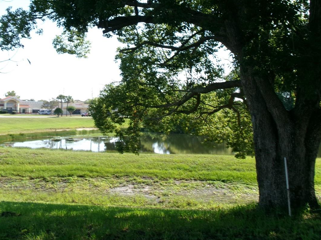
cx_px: 141
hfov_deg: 44.7
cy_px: 73
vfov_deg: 33.9
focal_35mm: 42
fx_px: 389
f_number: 10.8
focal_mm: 5.1
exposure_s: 1/50
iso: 100
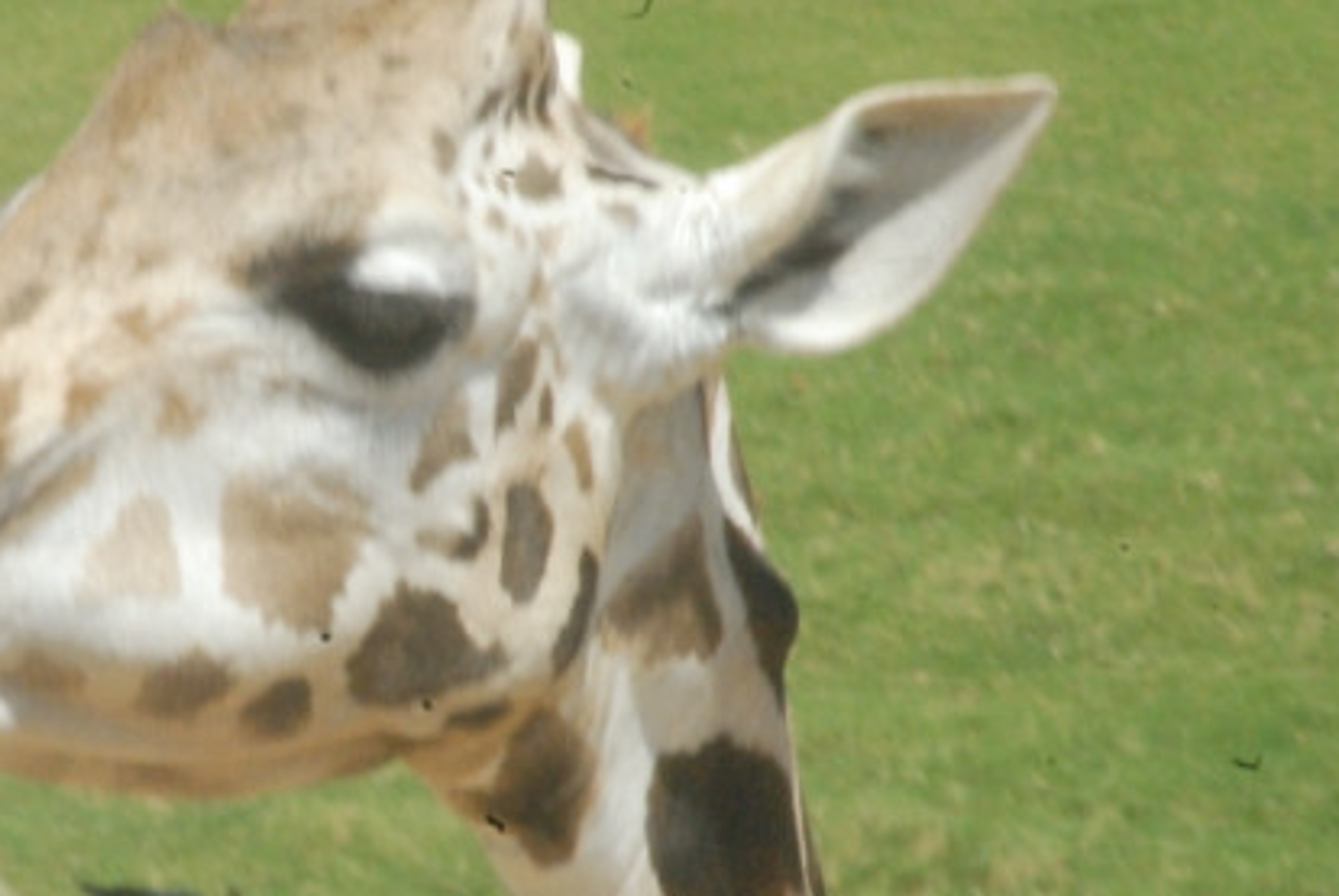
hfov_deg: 2.4
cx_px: 178
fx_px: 32393
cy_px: 542
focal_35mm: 870
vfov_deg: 1.6
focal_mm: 300
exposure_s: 1/90
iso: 1600
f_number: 45
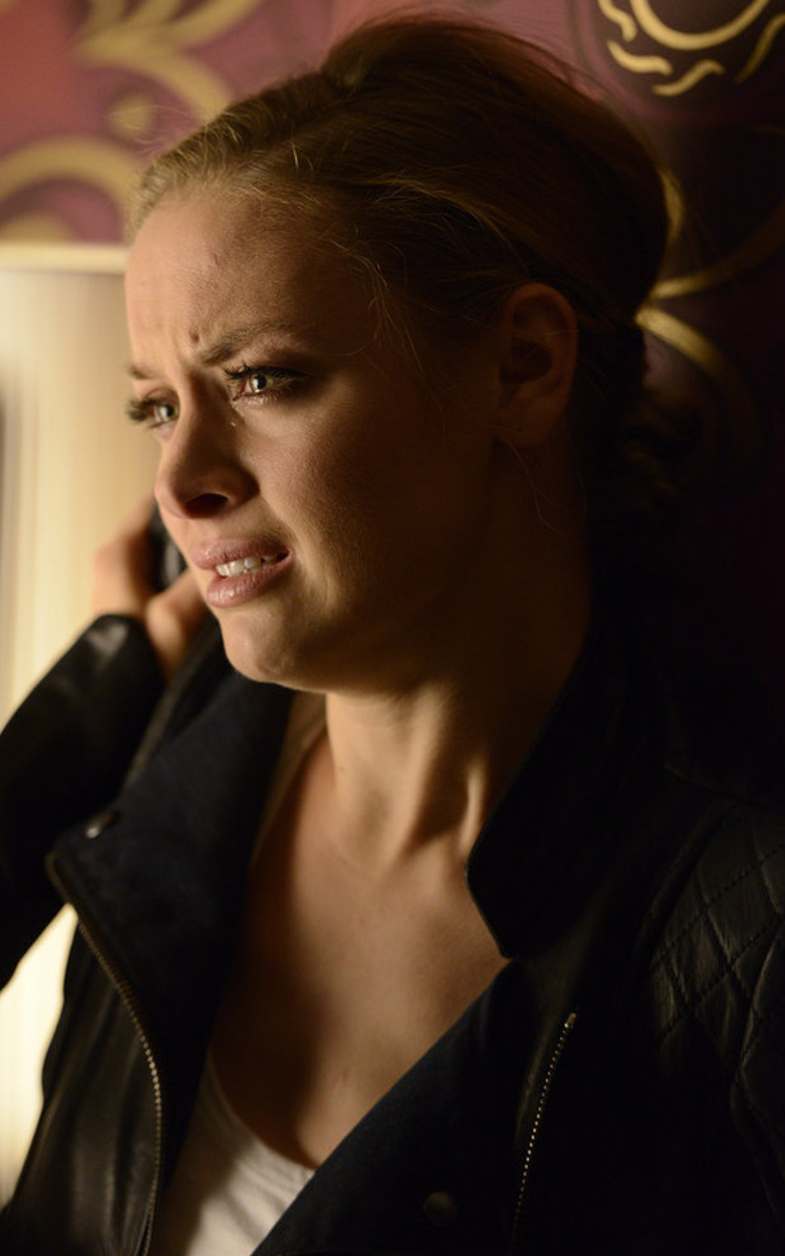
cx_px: 402
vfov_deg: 13.6
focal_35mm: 154
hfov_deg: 8.5
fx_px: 5272
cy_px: 630
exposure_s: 1/100
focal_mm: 150
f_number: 3.2
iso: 3200
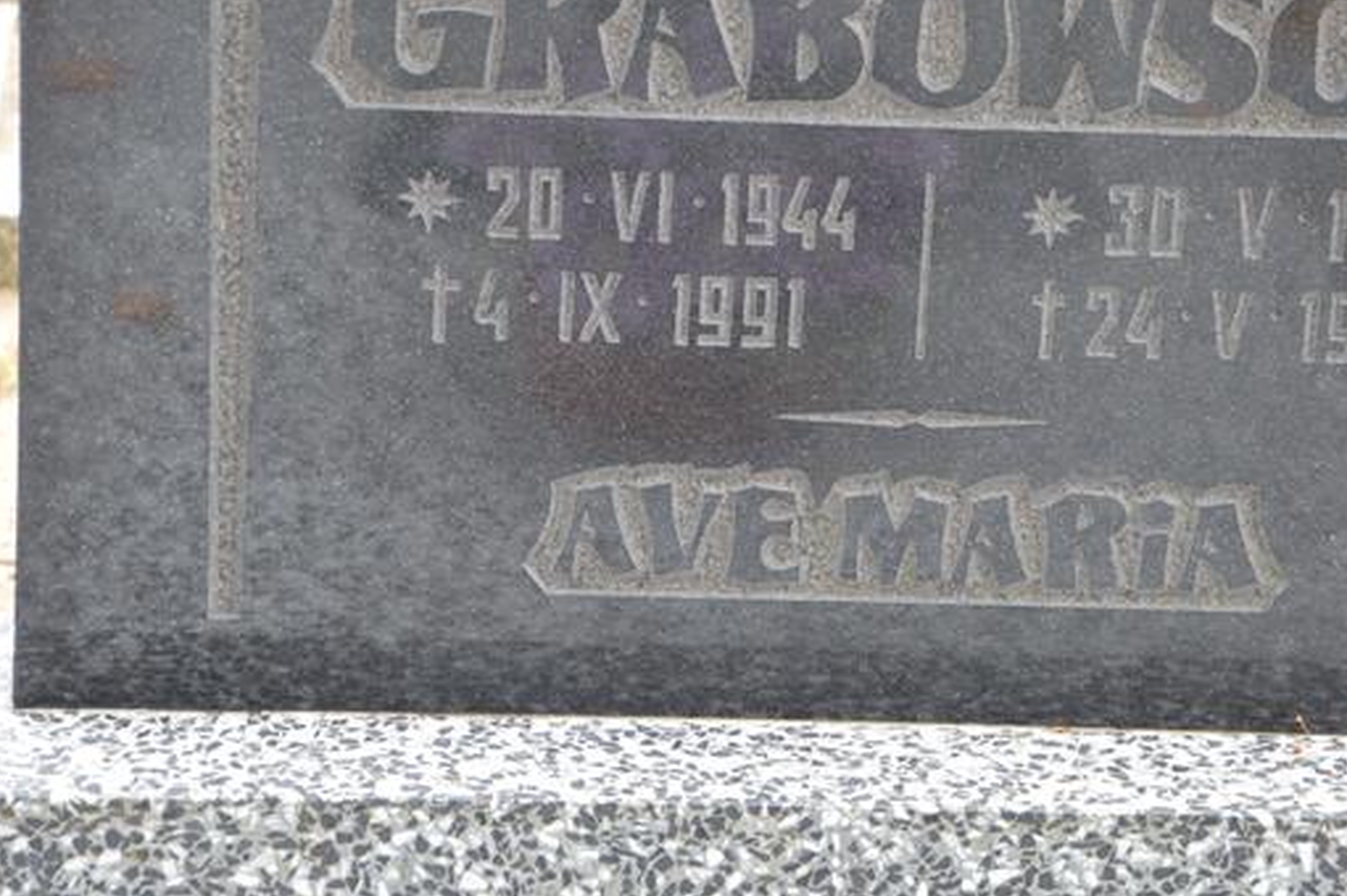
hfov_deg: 12.2
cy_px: 369
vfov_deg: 8.1
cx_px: 788
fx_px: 6319
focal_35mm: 169
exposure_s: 1/60
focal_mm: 90
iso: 800
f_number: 5.6
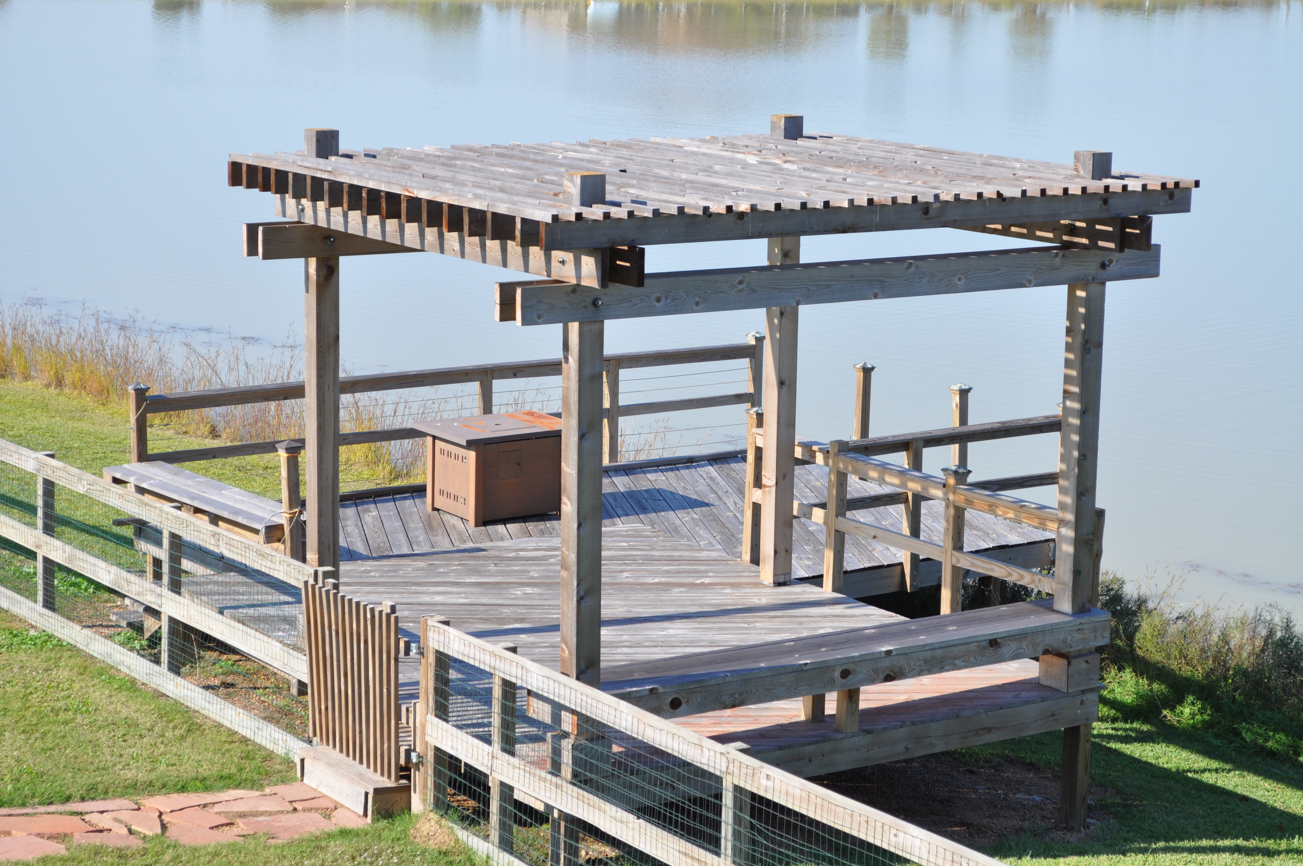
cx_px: 652
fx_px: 2982
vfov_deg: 16.5
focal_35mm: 82
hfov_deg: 24.6
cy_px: 433
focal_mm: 55
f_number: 8
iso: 200
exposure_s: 1/250
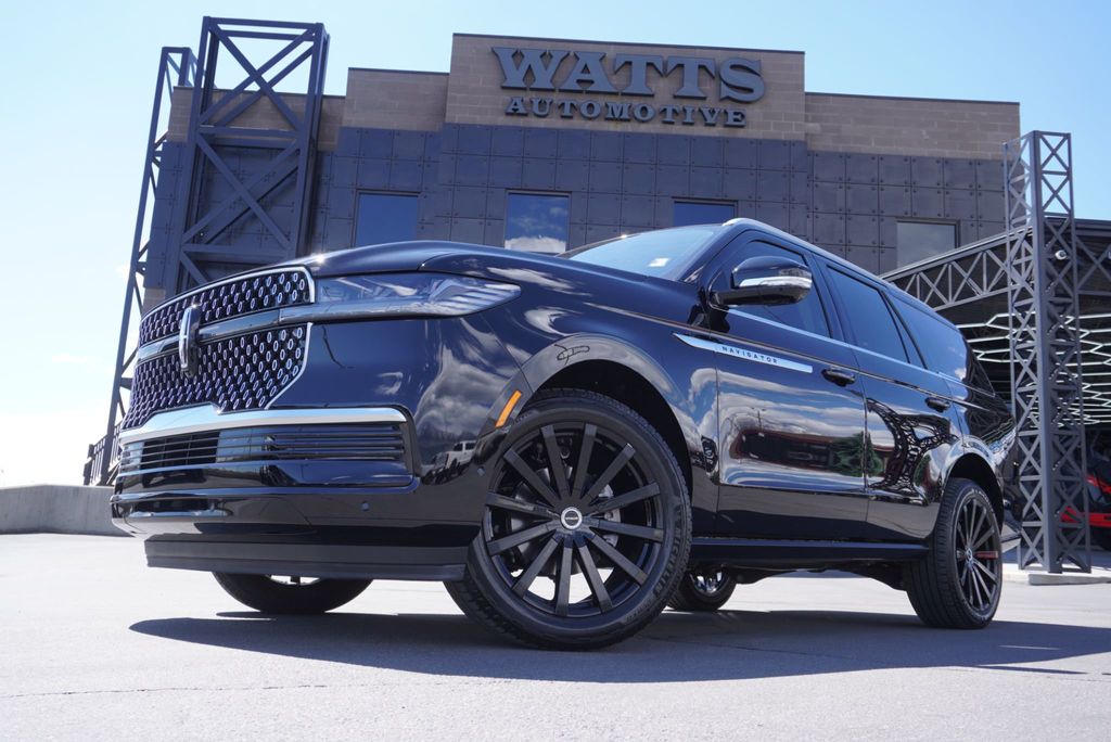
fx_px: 926
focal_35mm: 30
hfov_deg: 61.9
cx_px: 556
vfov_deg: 43.7
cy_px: 371
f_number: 5.6
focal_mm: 20
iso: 100
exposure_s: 1/160
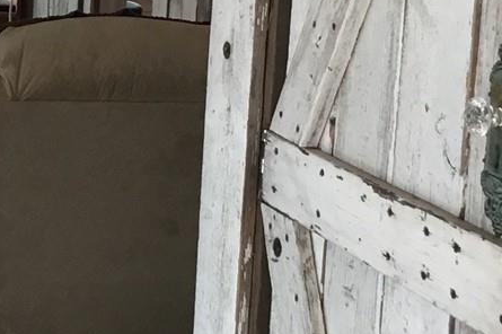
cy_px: 49
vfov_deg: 11.7
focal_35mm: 116
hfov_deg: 16.8
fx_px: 1616
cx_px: -130
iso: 32
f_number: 2.4
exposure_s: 1/30
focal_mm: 3.3
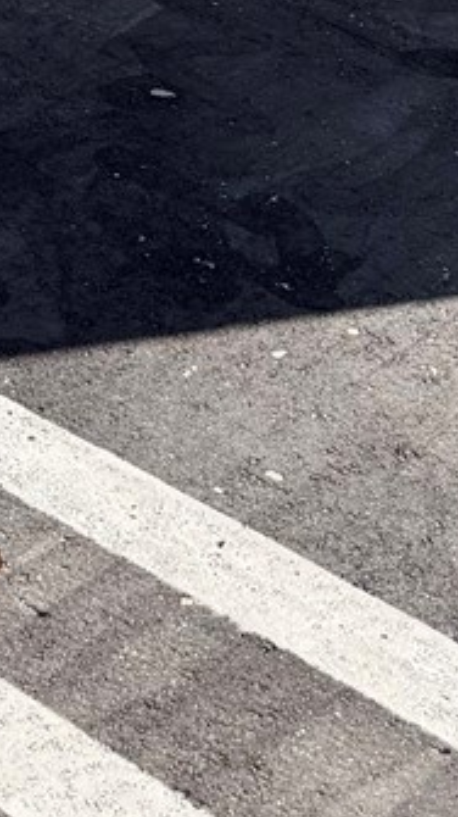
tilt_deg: -2.1
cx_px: -231
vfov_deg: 14.4
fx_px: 2704
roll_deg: -0.4
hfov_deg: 9.4
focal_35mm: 125
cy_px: -800
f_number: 1.78
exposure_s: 1/2611
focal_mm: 6.76
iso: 80
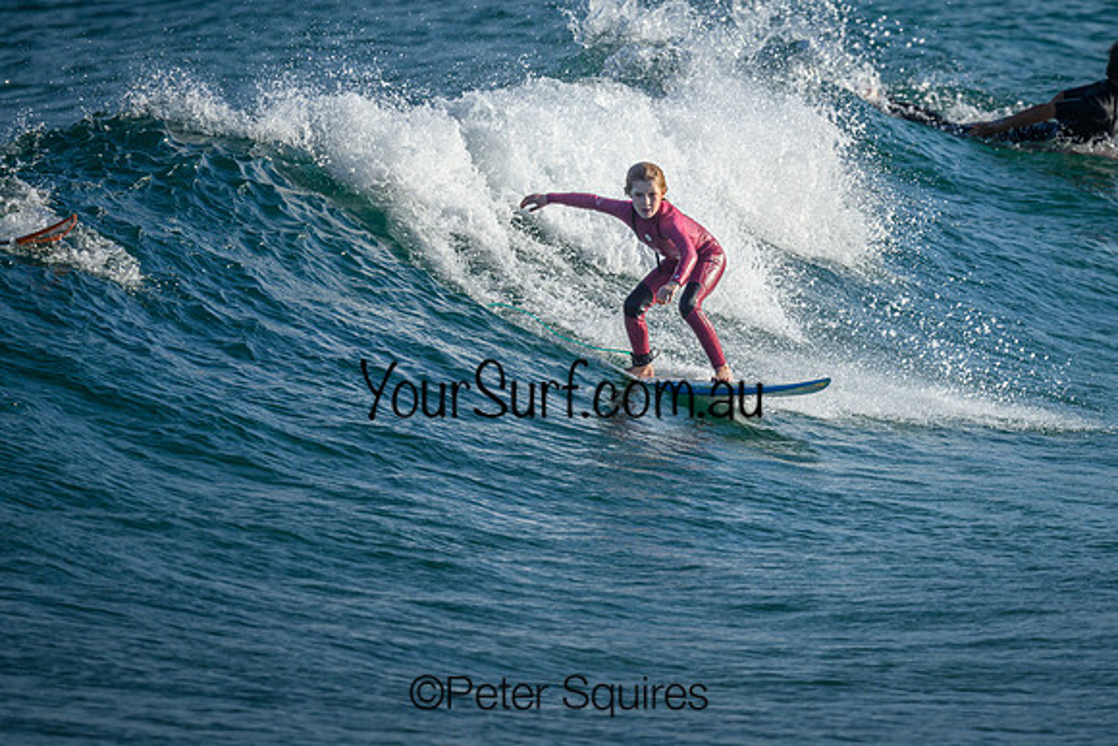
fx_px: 31243
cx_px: 703
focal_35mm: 1006
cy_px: 321
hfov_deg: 2.1
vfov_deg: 1.4
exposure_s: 1/2000
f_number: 6.3
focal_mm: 800
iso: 320
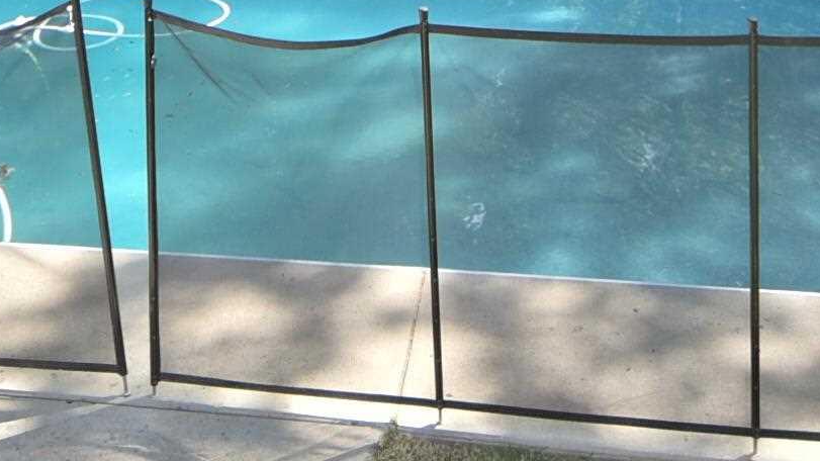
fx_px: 1261
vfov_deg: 17.8
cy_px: -291
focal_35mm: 58
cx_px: 316
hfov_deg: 35.9
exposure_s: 1/800
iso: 200
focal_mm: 10
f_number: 3.5
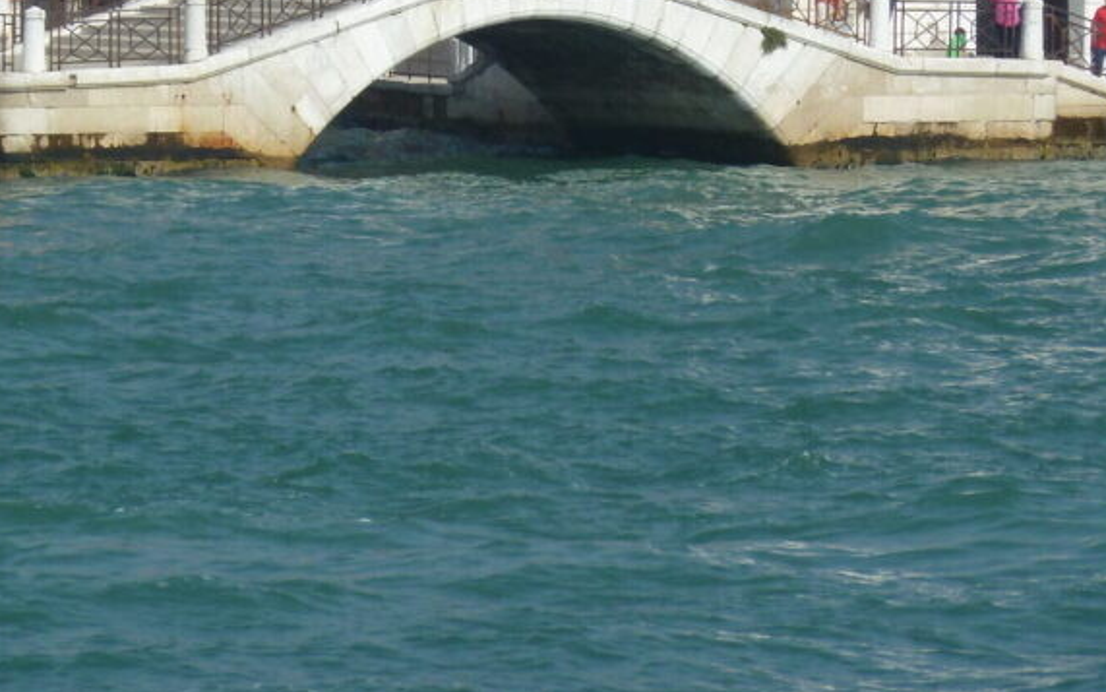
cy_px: 37
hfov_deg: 4.6
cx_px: 478
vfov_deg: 2.9
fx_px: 13867
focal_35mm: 460
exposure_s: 1/800
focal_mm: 39.7
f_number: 5.6
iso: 160
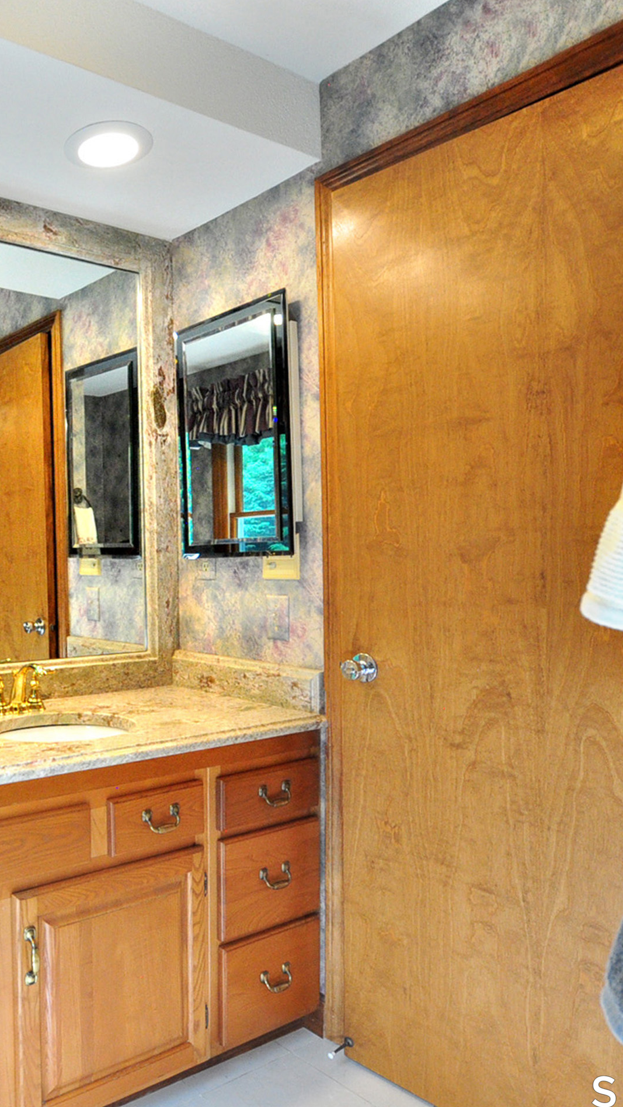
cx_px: -2
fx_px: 705
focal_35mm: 24
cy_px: 559
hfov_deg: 41.4
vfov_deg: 76.3
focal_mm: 10
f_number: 4.5
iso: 1250
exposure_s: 1/60
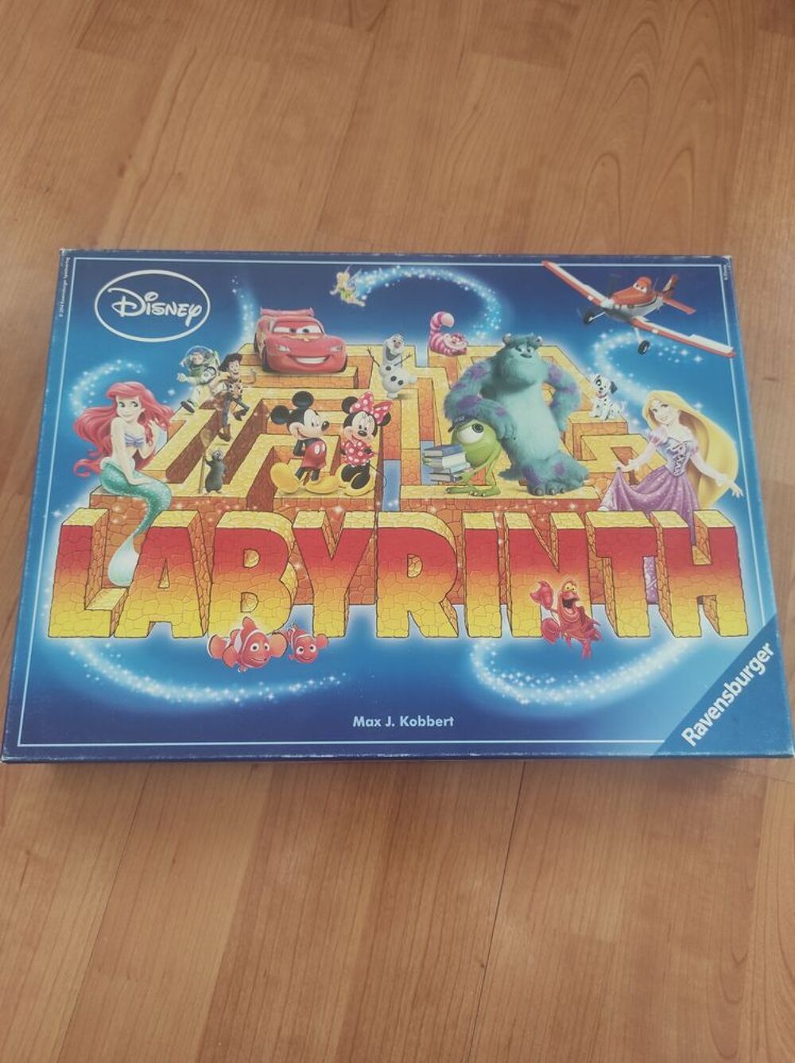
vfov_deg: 69.4
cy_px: 532
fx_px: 767
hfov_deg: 54.8
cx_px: 398
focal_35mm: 25
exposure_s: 1/100
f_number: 1.89
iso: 139
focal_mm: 5.43
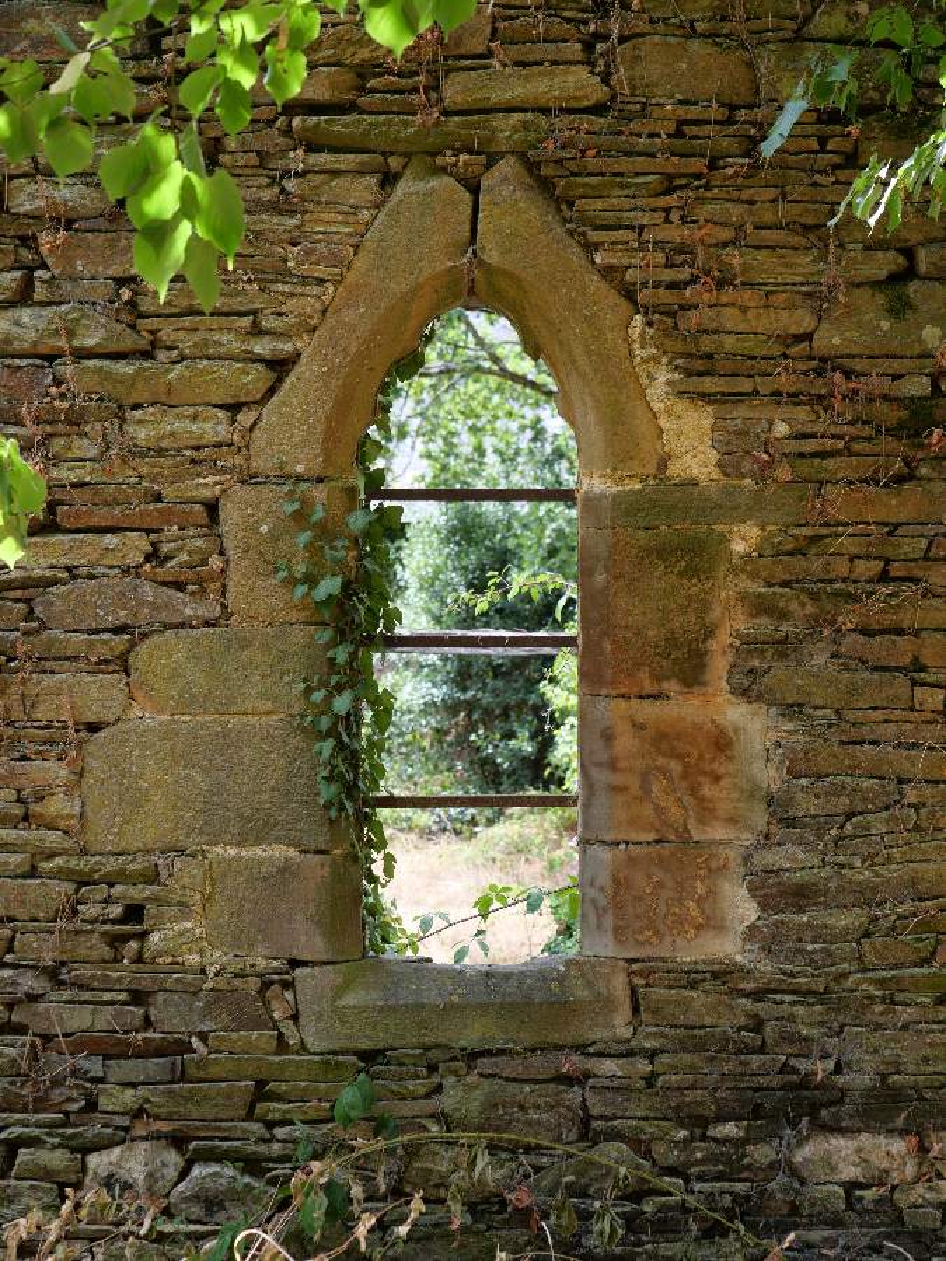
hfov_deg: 21.0
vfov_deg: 27.8
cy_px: 630
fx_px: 2551
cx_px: 473
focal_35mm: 70
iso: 200
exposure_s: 1/200
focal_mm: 35
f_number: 3.5
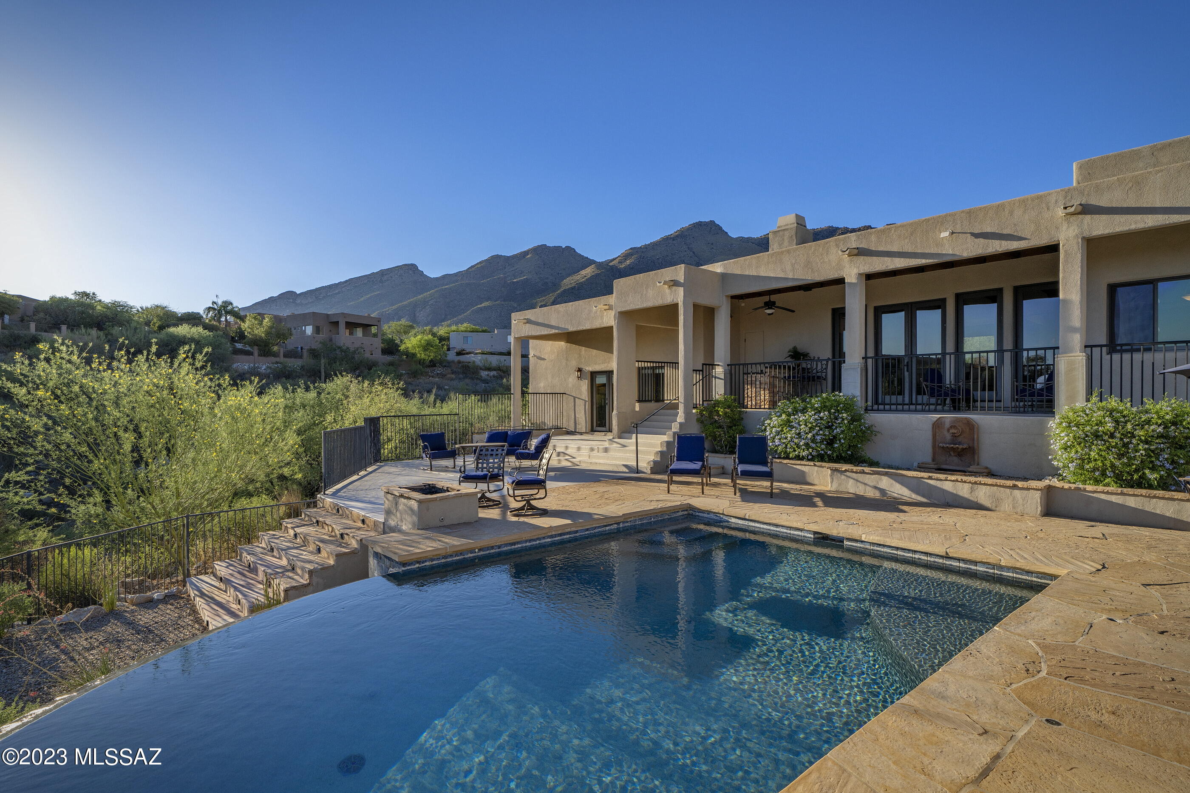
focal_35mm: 16
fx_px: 529
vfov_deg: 73.7
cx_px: 595
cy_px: 396
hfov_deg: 96.7
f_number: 11
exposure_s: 1/160
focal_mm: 16
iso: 100
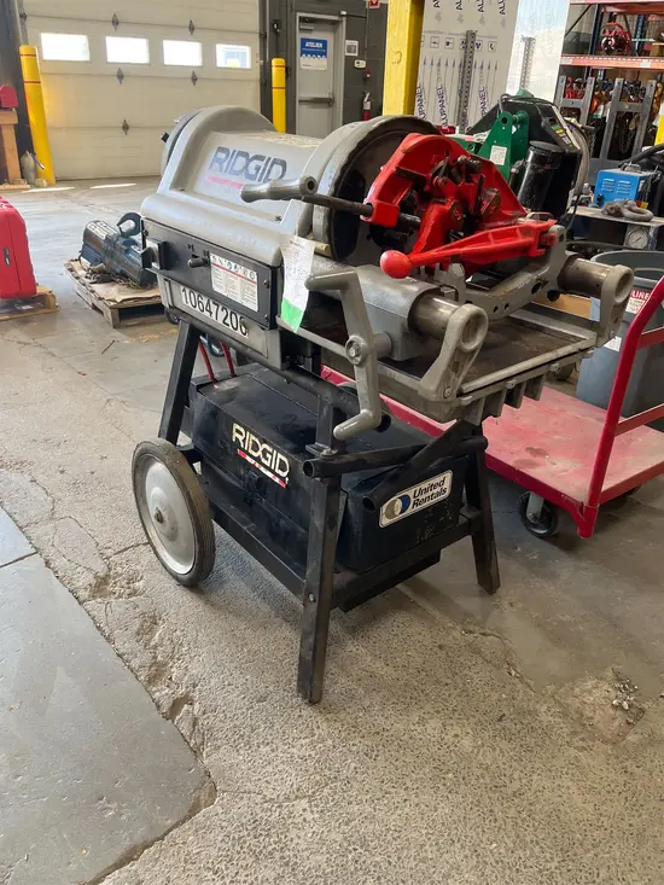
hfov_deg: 53.1
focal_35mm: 26
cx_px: 332
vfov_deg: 67.3
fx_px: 665
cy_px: 442
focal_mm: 5.1
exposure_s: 1/98
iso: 125
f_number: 1.6
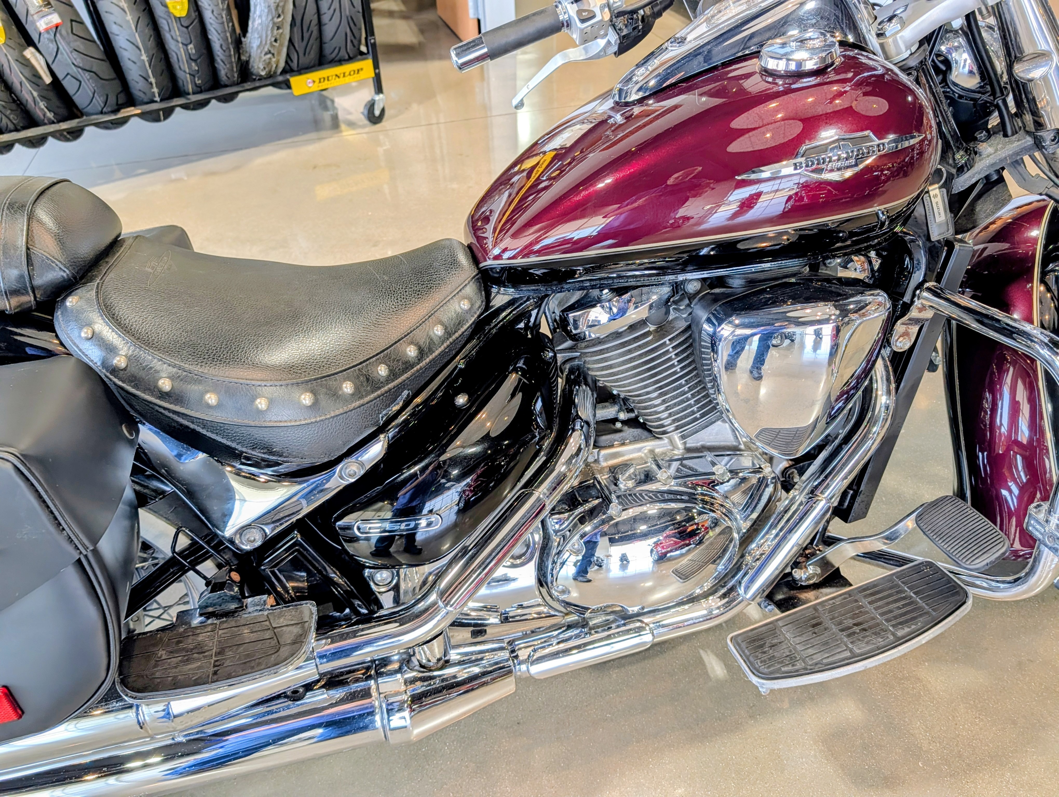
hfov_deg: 71.5
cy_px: 398
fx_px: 735
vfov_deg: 56.9
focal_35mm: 24
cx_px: 530
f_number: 1.68
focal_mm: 6.9
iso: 138
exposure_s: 1/120
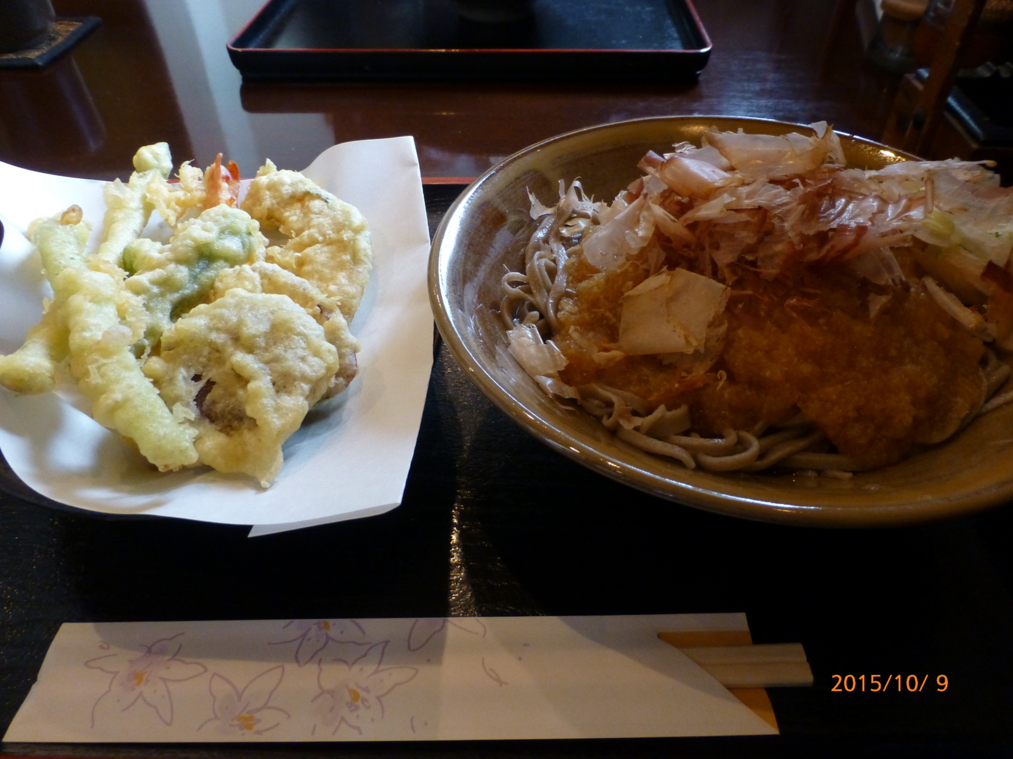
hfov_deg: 71.6
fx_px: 702
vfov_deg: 56.8
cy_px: 380
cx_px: 506
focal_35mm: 24
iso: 400
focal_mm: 4.3
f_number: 3.3
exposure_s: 1/40
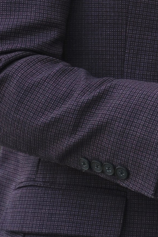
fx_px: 1809
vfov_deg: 7.4
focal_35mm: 275
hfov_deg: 5.0
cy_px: -17
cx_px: 262
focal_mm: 58
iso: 320
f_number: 2.8
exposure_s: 1/400
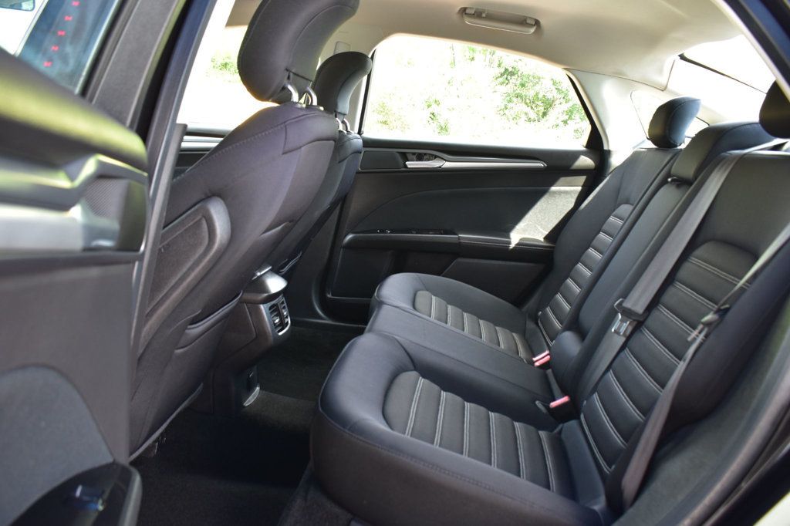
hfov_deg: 59.5
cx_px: 395
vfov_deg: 41.7
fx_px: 691
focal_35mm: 32
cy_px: 263
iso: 400
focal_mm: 21
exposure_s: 1/30
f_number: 7.1
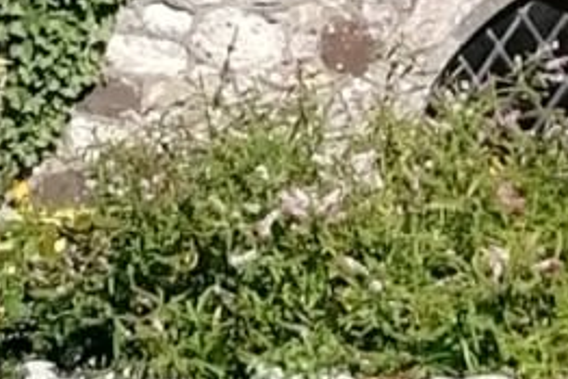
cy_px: -11
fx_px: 3678
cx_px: 494
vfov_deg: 5.9
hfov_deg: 8.8
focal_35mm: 233
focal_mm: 3.21
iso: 50
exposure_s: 1/921
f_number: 2.2
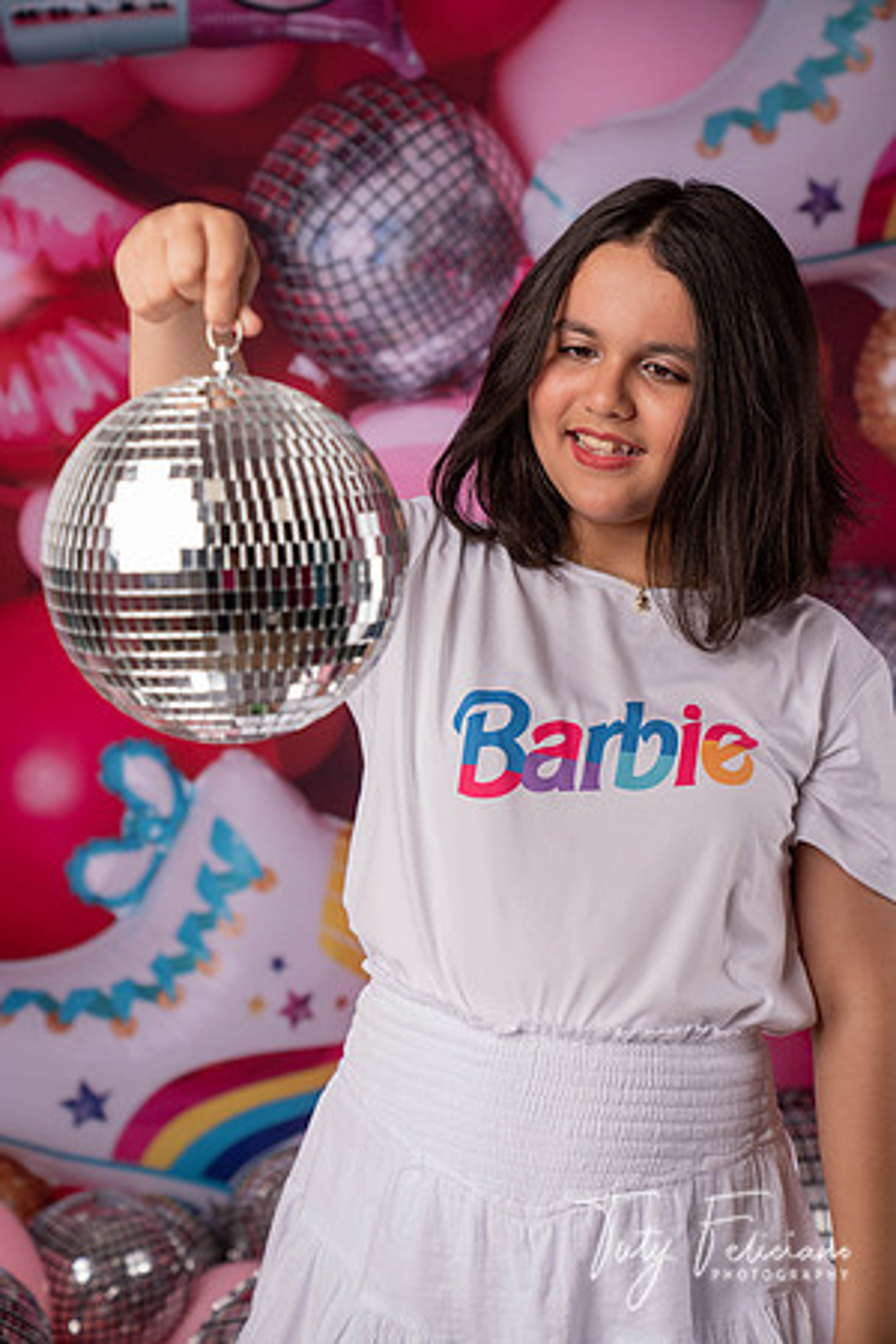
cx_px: 448
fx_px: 2613
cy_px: 672
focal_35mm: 70
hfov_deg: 19.5
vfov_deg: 28.8
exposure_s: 1/250
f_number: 4.5
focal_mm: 70
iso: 125
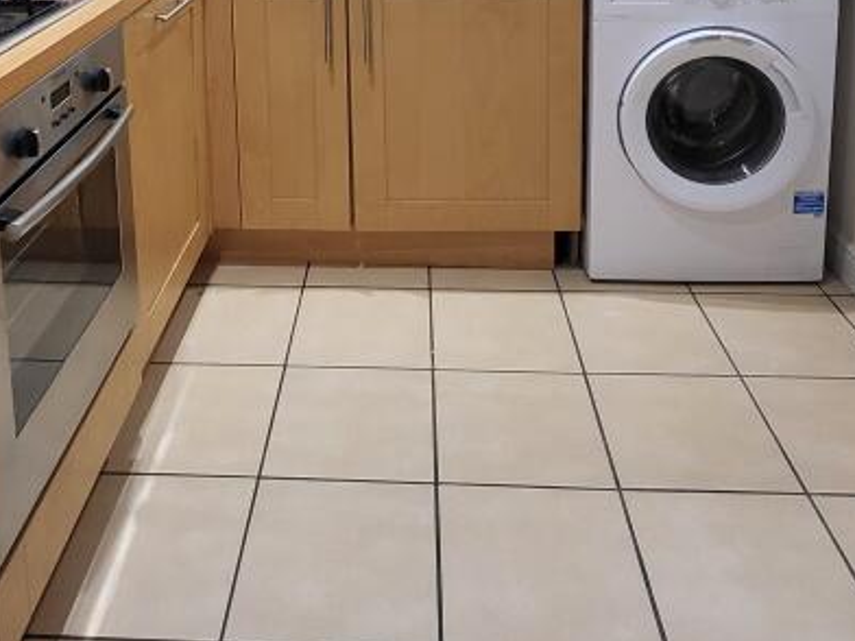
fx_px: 840
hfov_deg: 53.4
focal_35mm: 34
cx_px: 325
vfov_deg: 35.6
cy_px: -65
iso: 160
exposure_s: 1/50
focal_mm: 1.74
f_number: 2.2
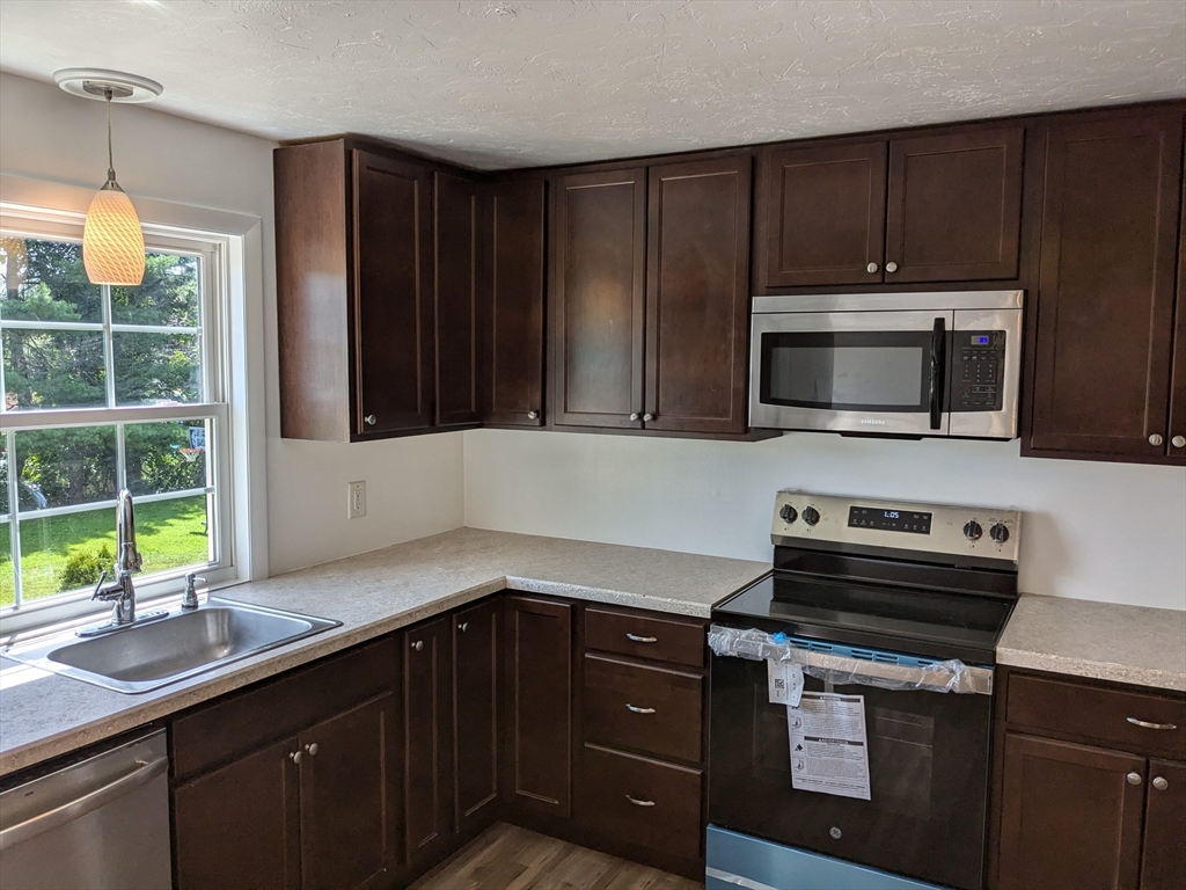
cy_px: 445
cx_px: 593
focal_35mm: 27
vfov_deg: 51.4
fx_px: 925
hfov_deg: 65.3
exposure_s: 1/325
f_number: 1.73
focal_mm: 4.38
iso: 35
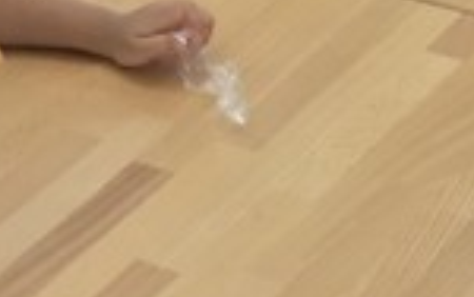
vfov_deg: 6.5
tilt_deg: -27.5
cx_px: 275
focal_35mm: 203
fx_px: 2624
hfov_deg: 10.3
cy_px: 28
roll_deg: +0.8
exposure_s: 1/59
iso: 20
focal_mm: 3.99
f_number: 1.8
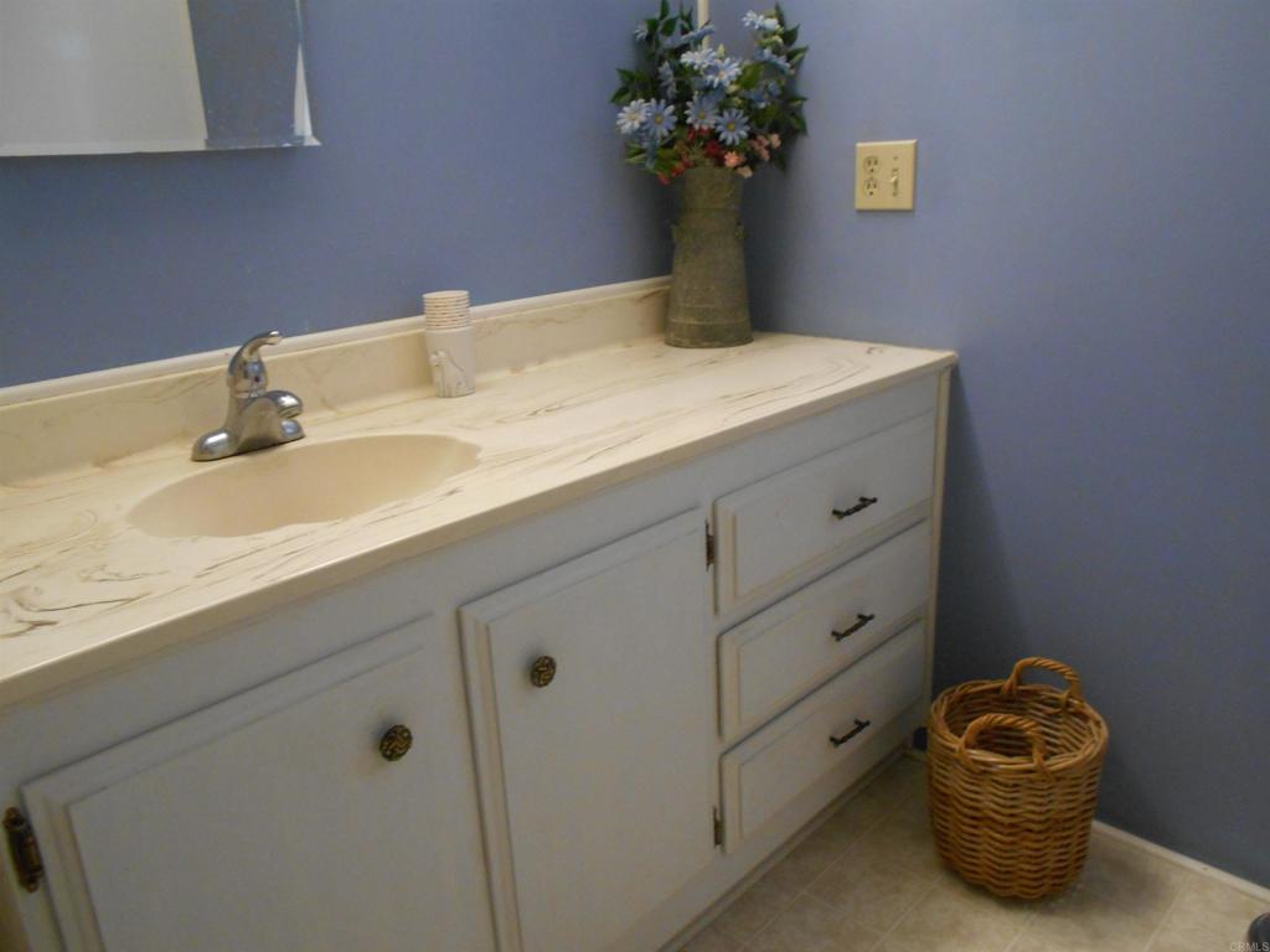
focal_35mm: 26
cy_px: 476
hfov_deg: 67.3
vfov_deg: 53.1
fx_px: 954
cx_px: 635
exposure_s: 1/30
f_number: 3.2
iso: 360
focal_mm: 4.6
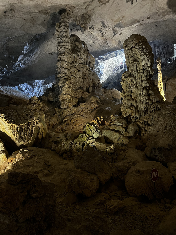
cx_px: 88
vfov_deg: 67.3
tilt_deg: +8.7
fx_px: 176
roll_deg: +0.8
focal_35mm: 26
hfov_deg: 53.1
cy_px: 118
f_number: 1.5
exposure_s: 1/27
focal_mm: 5.7
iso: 640
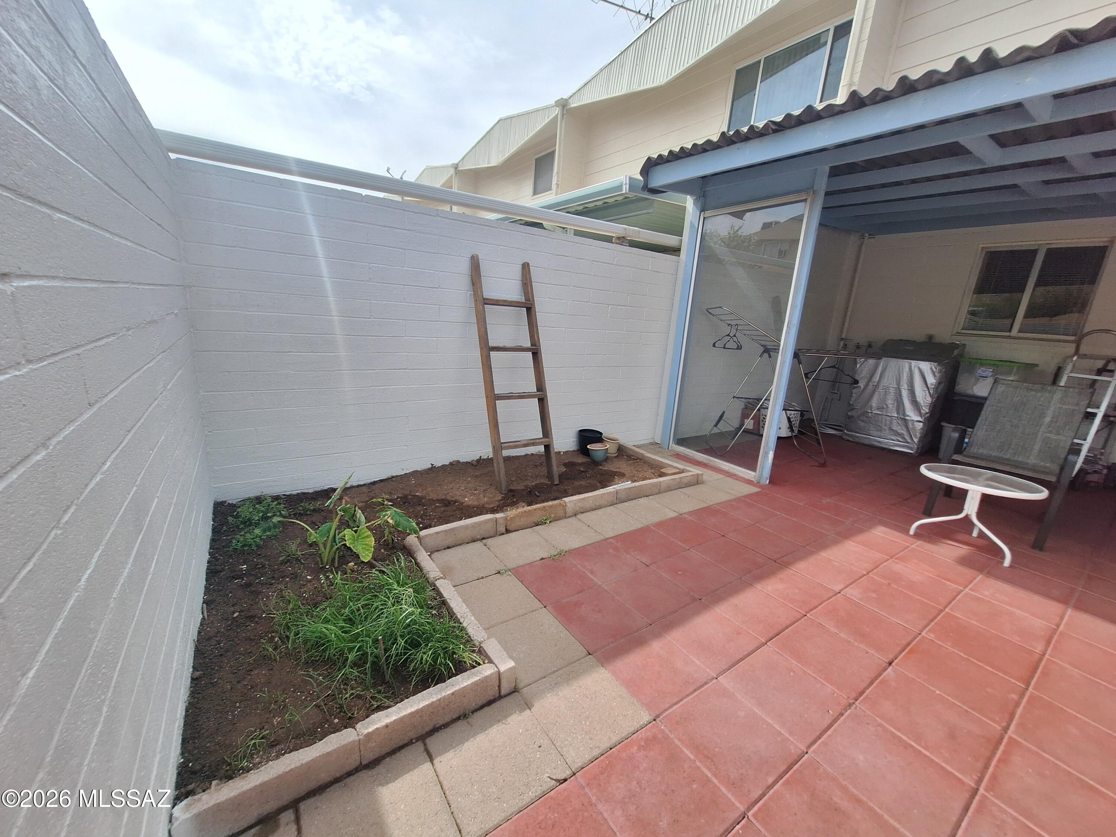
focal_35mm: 13
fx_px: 419
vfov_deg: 89.9
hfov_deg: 106.2
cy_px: 418
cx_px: 558
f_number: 2.2
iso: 40
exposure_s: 1/1825
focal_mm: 1.74
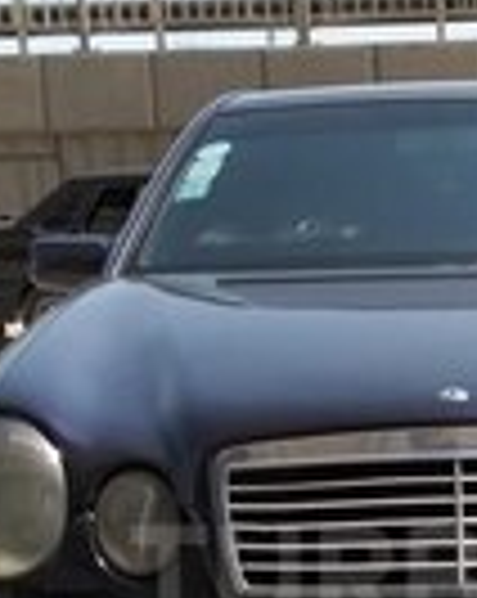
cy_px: 576
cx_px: 477
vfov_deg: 19.7
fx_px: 1680
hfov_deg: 15.8
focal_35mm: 95
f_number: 2.2
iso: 100
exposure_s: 1/1031
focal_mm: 3.82
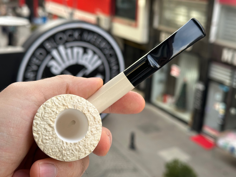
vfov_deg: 30.3
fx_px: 327
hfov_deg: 39.7
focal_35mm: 48
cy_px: 88
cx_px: 118
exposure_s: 1/467
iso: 64
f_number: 1.78
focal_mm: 6.86
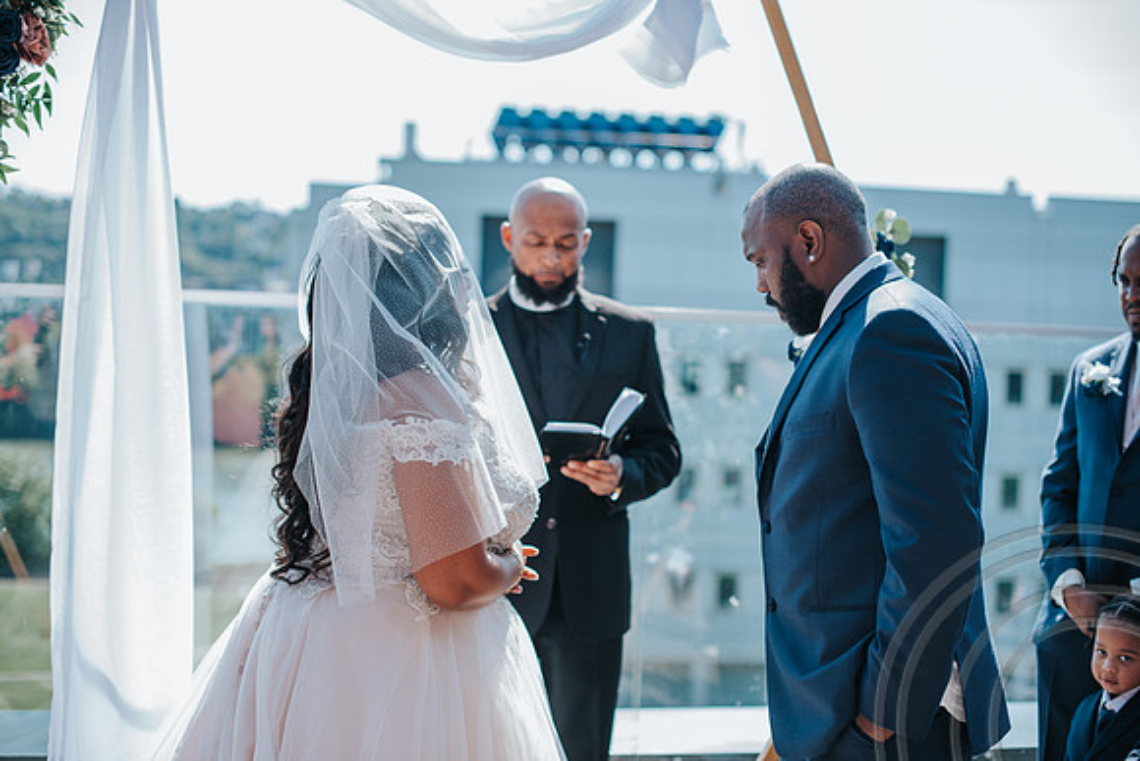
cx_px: 570
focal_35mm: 50
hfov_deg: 39.6
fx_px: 1584
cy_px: 380
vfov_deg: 27.0
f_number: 2.5
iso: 64
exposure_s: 1/640
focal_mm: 50
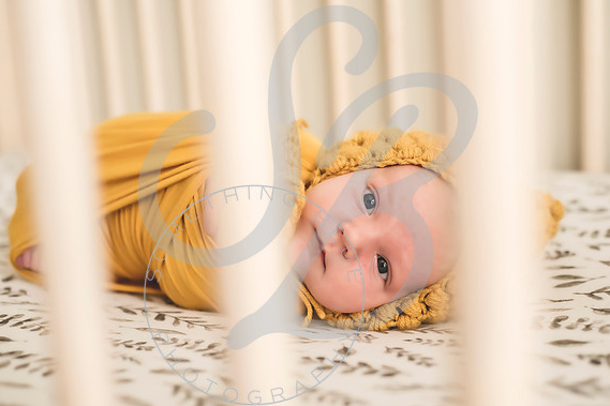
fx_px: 864
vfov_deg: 26.5
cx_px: 308
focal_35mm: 51
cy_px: 205
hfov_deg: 38.9
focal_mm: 50
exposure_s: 1/160
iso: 3200
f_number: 2.8
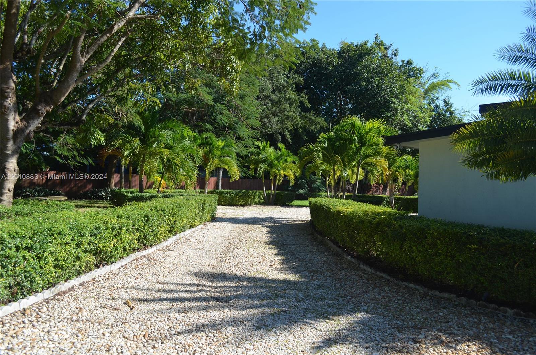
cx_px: 268
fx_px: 446
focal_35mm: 30
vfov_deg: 43.4
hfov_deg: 62.0
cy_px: 178
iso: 160
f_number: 6.3
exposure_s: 1/500
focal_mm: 20
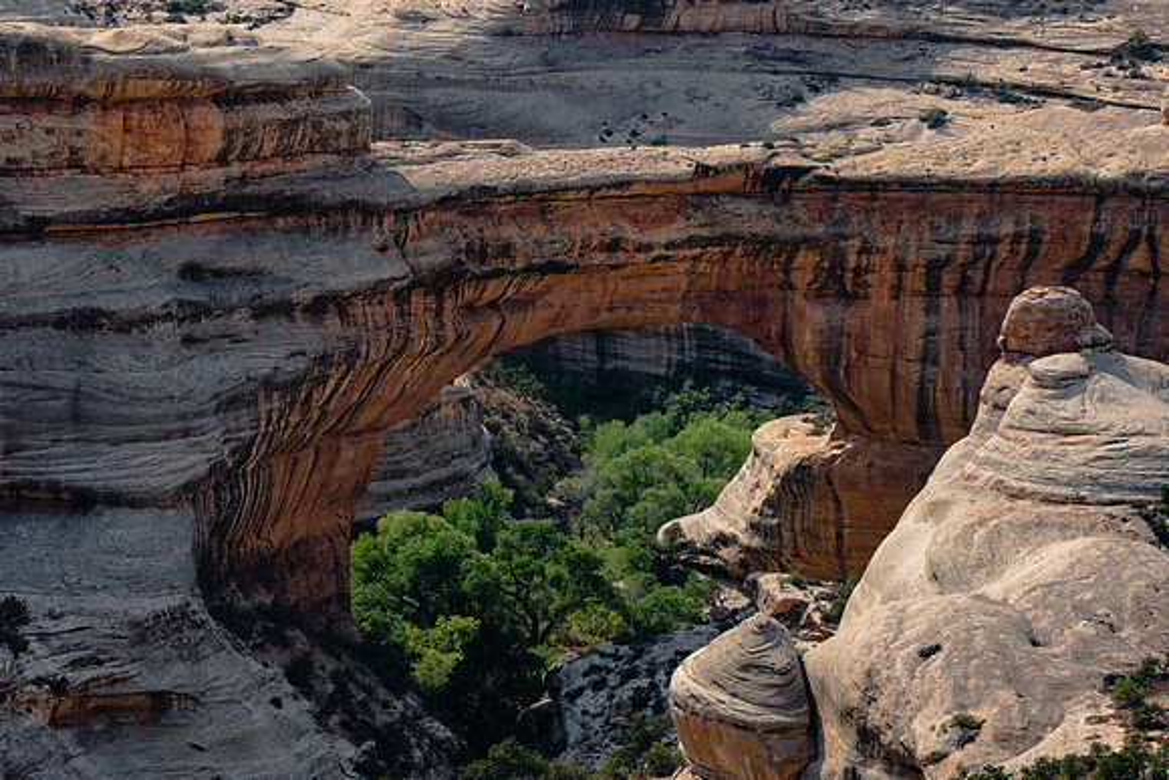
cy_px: 390
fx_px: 5408
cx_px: 584
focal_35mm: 166
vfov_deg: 8.3
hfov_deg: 12.3
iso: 100
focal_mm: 111
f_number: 14
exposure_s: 1/250
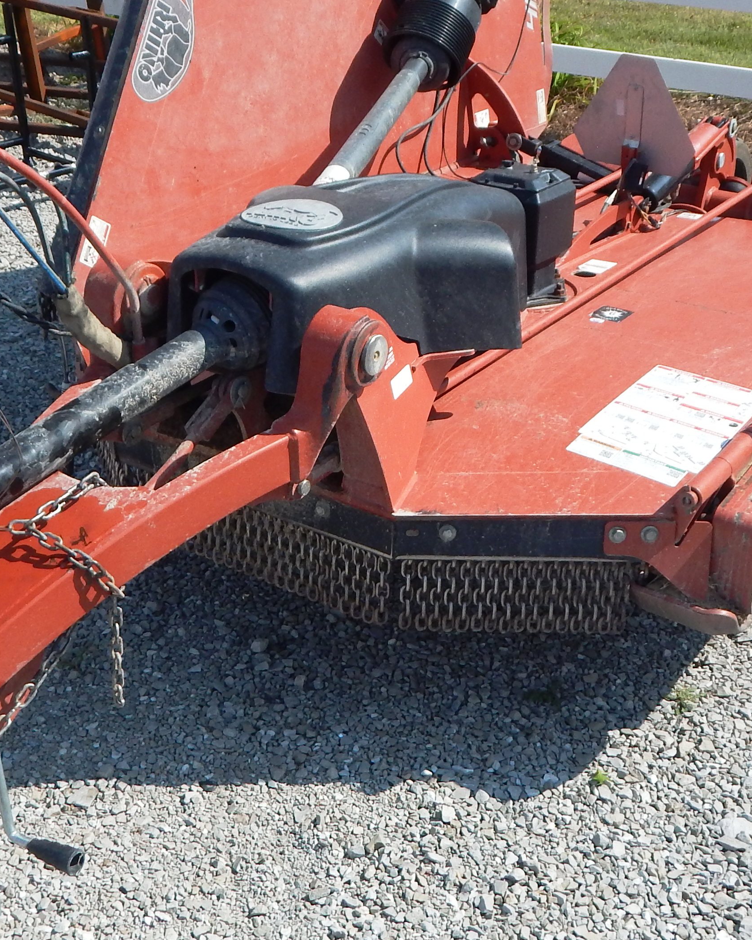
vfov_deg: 39.3
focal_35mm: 47
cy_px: 364
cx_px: 352
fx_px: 1308
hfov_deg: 32.1
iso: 125
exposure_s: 1/500
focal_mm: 4
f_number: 6
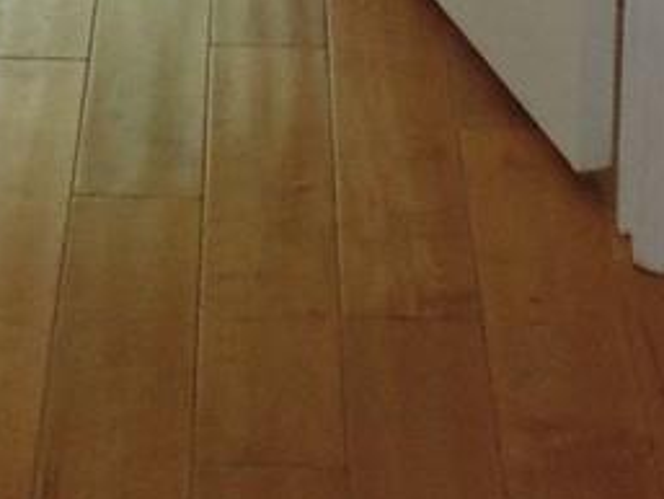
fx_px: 2629
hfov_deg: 14.3
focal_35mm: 137
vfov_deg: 9.1
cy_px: -895
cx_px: 178
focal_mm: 4
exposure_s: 1/30
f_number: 3.1
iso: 100
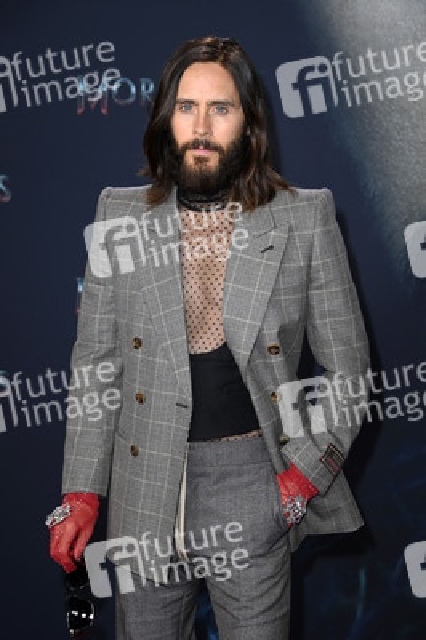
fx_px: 1600
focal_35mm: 90
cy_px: 320
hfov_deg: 15.2
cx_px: 213
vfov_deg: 22.6
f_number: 5.6
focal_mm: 90
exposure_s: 1/250
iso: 800
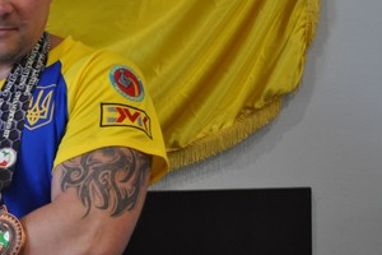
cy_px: 115
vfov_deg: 10.4
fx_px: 1401
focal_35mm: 132
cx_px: 5
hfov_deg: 15.3
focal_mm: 44
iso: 800
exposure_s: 1/60
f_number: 5.3
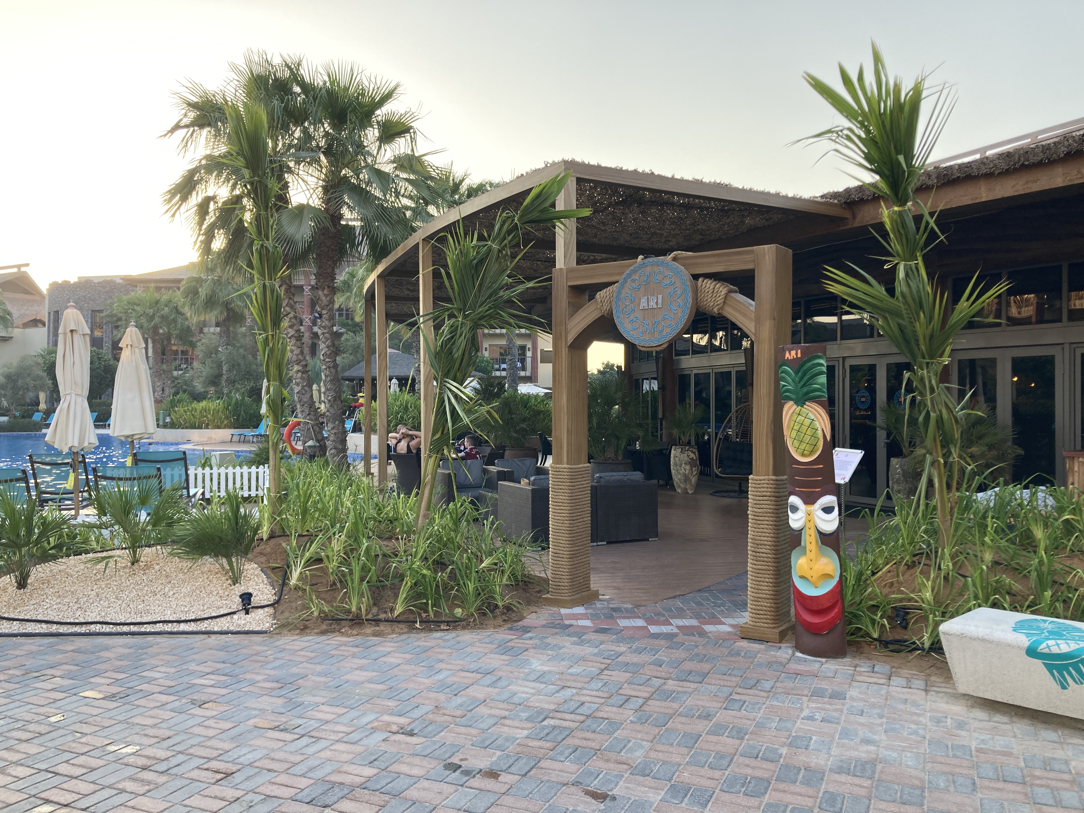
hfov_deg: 63.4
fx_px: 877
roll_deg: -0.5
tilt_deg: +0.6
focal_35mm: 28
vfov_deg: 49.7
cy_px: 406
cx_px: 542
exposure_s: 1/252
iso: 20
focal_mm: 3.99
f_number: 1.8
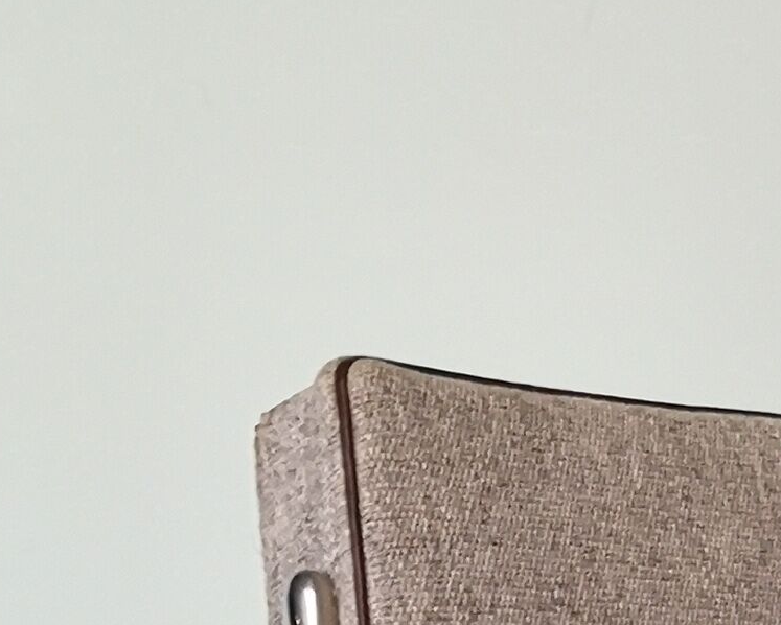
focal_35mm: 140
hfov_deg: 12.9
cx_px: 1257
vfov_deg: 9.9
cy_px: 1412
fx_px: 3237
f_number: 1.6
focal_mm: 3.95
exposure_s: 1/33.3
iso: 160
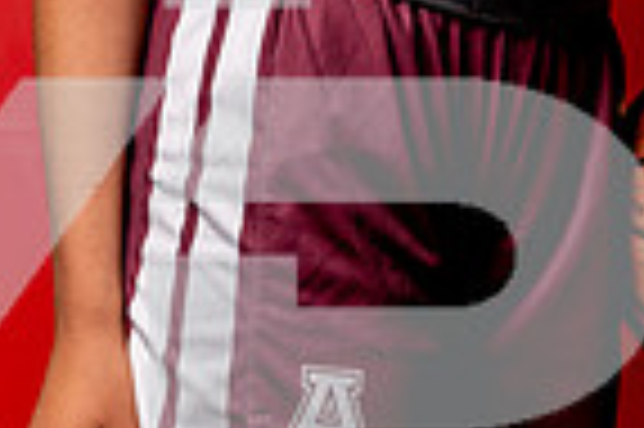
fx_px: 3127
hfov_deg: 11.7
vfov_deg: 7.7
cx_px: 77
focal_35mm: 175
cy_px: -228
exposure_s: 1/125
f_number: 5.6
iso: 100
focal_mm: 43
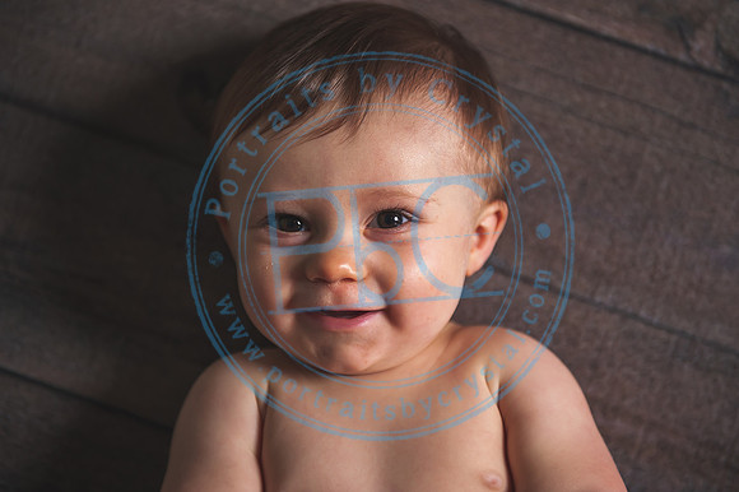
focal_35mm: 70
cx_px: 370
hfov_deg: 28.9
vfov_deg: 19.4
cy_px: 246
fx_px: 1436
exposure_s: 1/200
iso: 200
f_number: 2.8
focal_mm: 70
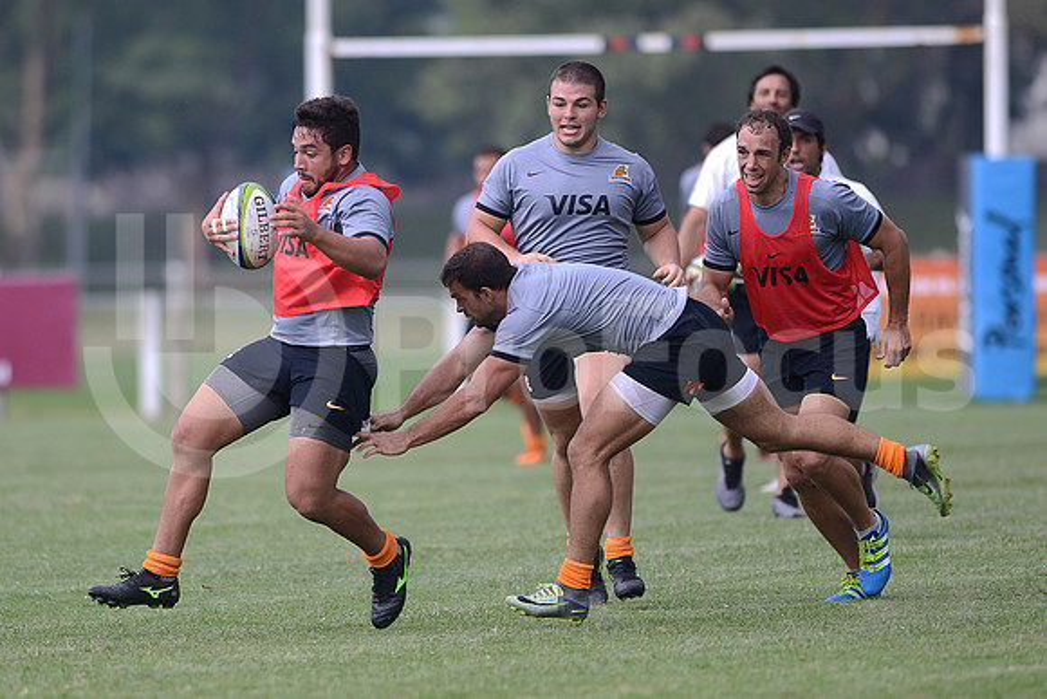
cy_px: 350
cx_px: 524
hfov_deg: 6.9
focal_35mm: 300
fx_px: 8727
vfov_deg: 4.6
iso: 200
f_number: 2.8
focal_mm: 300
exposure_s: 1/1000
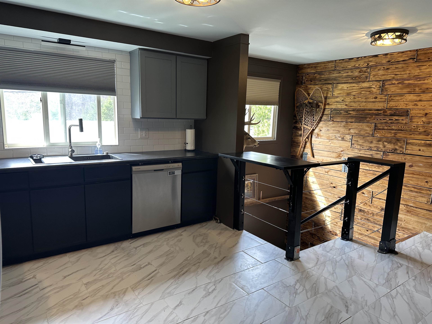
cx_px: 216
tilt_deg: -9.5
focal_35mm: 24
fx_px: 300
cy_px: 162
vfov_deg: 56.8
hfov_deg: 71.6
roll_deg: -1.4
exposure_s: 1/120
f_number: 1.78
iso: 125
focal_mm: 6.86
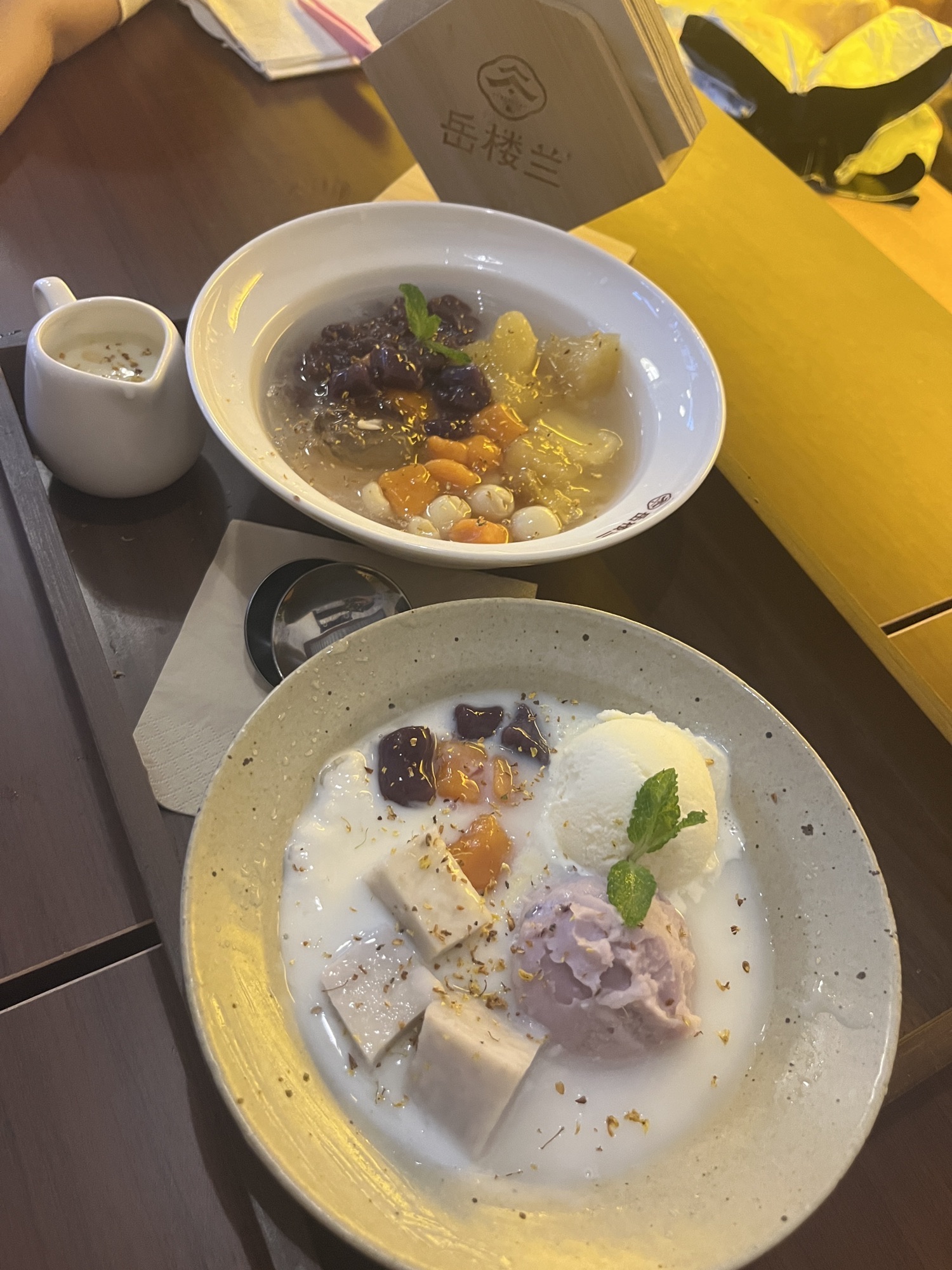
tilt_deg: -52.8
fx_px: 953
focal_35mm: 26
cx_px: 476
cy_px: 635
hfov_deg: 53.1
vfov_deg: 67.3
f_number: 1.6
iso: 500
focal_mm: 5.1
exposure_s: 1/50
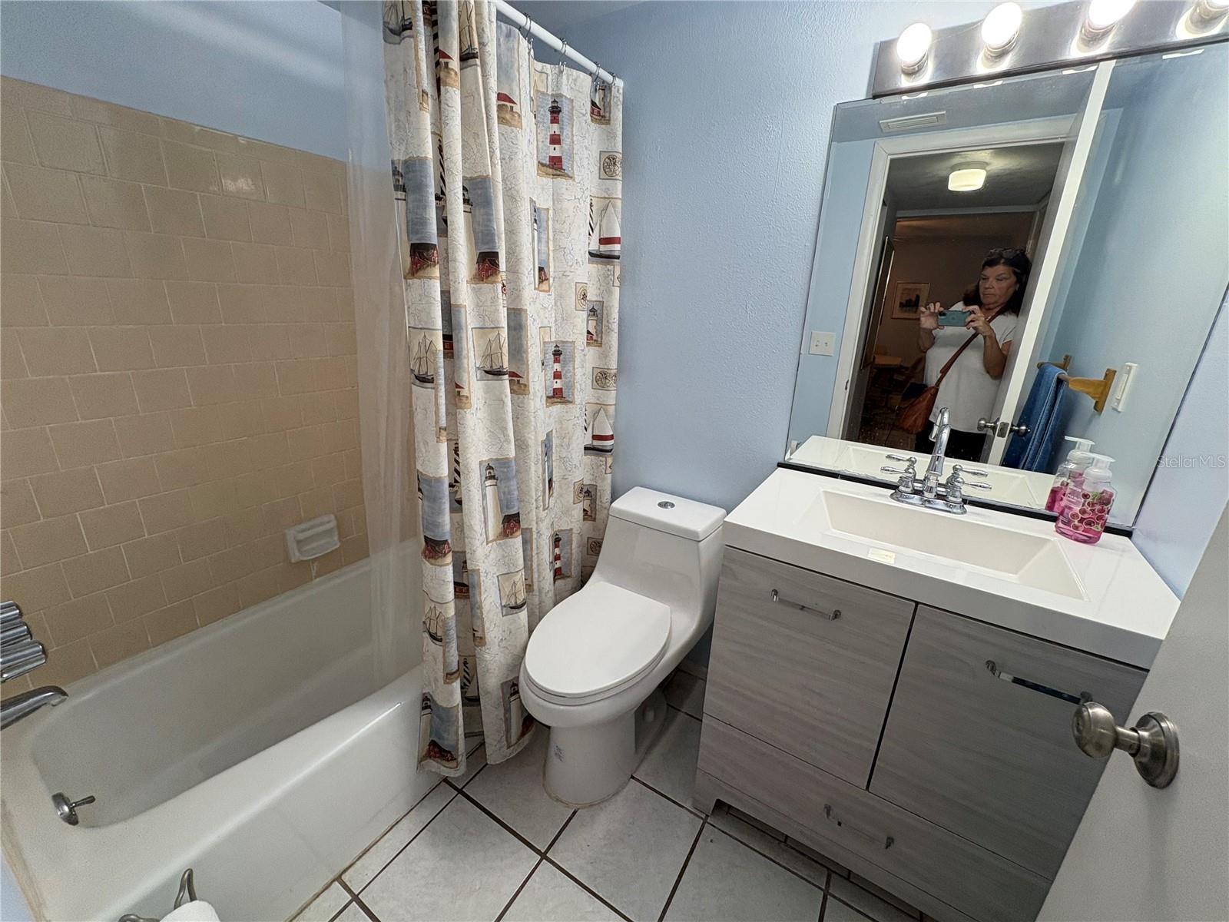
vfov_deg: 85.7
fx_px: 497
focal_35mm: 14
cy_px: 461
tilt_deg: -17.0
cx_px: 614
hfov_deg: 102.1
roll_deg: -1.1
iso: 100
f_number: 2.2
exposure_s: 1/120
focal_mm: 2.22
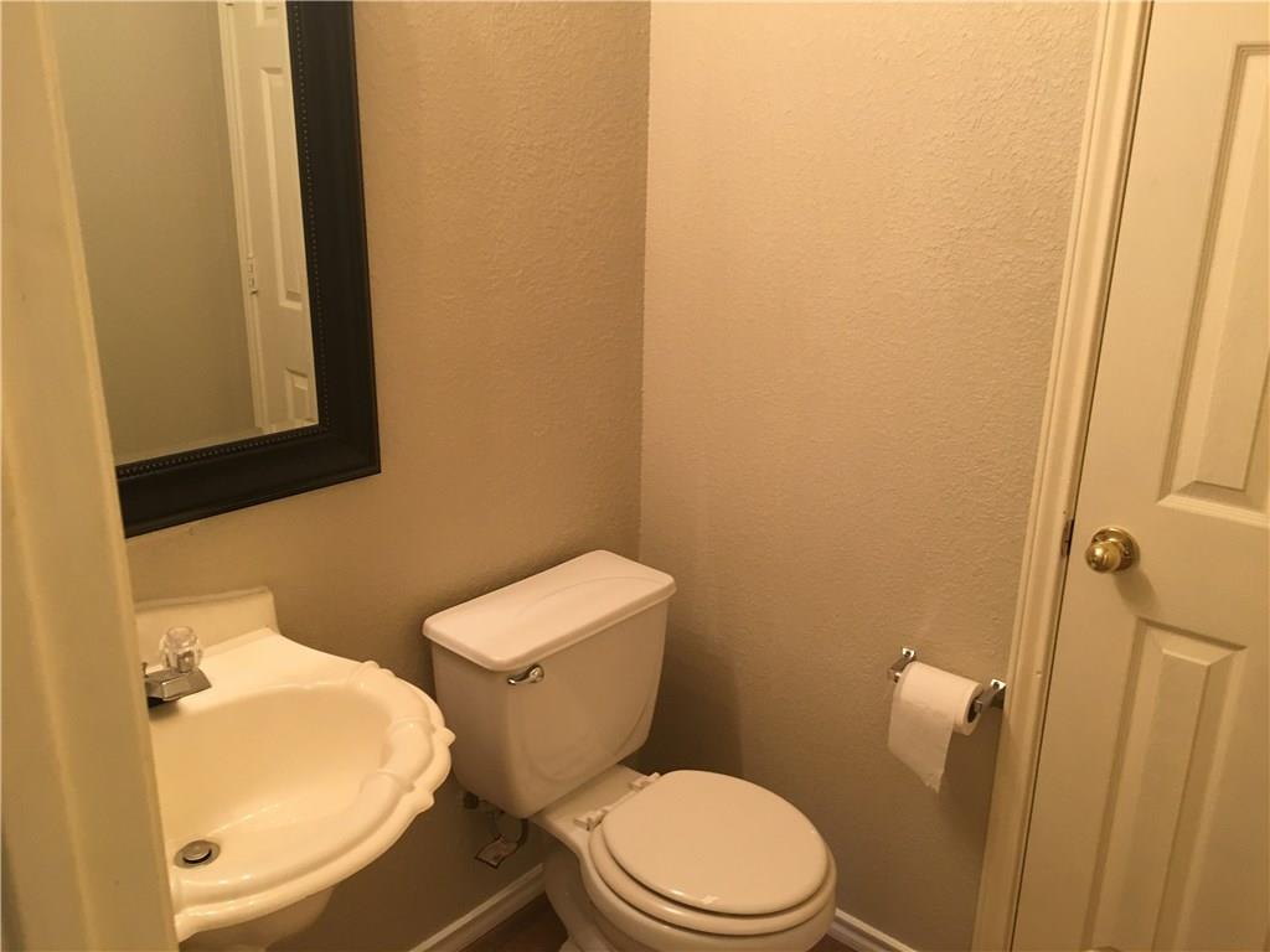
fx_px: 1064
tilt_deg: -18.6
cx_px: 635
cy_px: 476
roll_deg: -1.3
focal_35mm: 29
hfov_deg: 61.7
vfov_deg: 48.2
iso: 100
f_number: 2.2
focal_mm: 4.15
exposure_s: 1/30
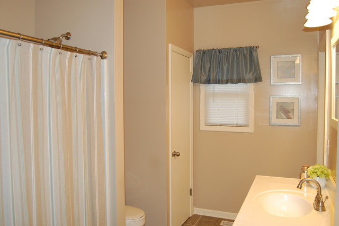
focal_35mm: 30
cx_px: 170
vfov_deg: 43.6
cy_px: 113
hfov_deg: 62.0
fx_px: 282
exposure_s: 1/60
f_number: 3.8
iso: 400
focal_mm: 20
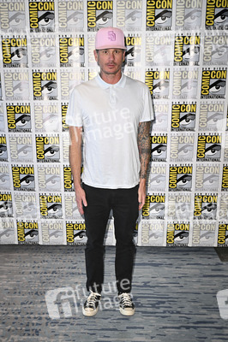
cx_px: 114
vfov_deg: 54.5
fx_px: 333
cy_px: 171
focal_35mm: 35
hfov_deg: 37.8
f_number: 4.5
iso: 1250
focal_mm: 35
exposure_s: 1/250
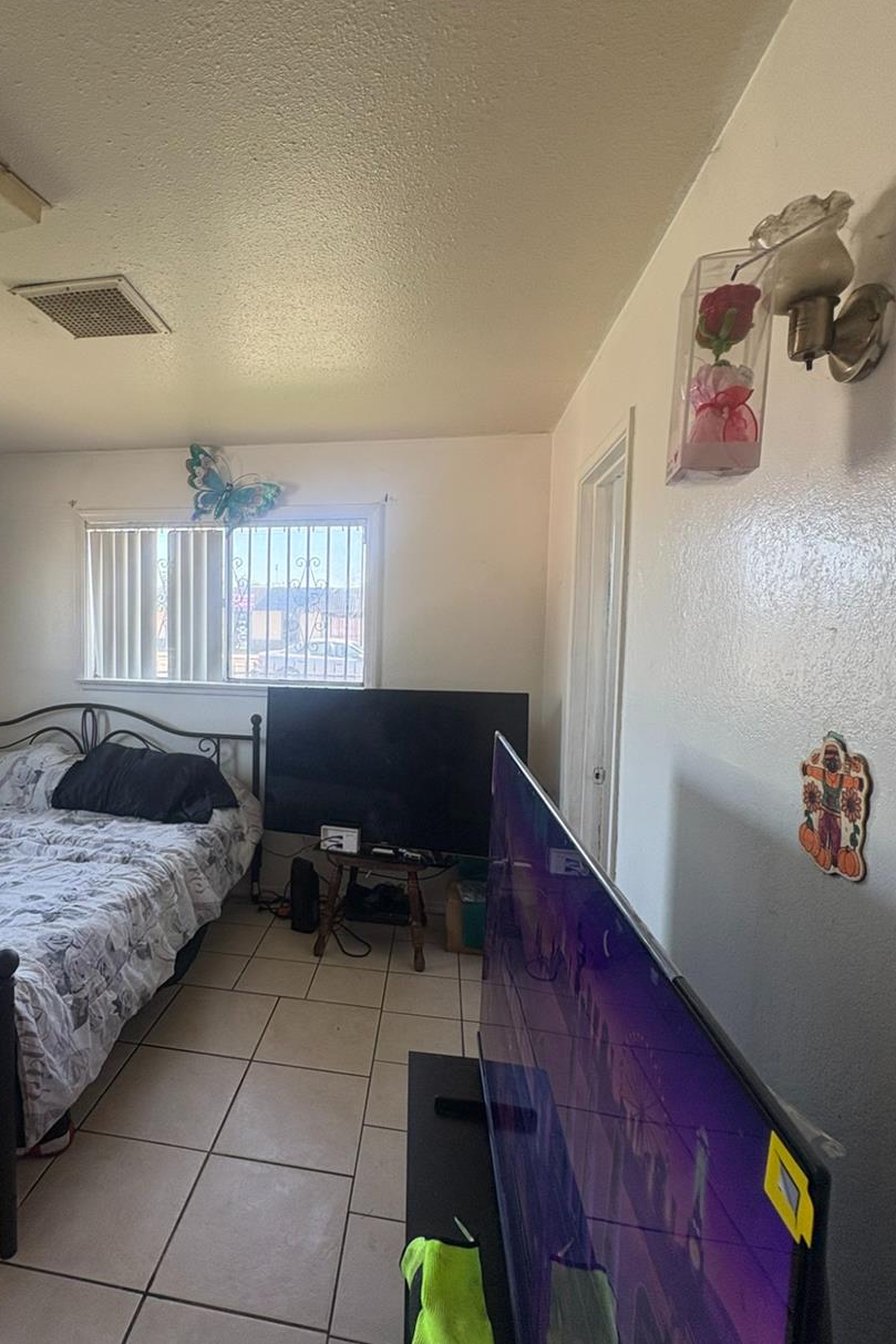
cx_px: 313
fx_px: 672
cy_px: 666
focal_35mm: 18
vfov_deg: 90.0
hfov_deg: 65.9
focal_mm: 2.22
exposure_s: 1/99
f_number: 2.2
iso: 125
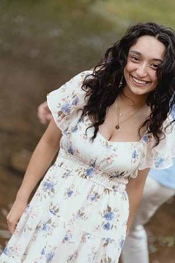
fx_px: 620
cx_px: 88
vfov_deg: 23.9
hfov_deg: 16.1
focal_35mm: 85
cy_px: 132
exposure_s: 1/250
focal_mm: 85
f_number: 1.8
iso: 250
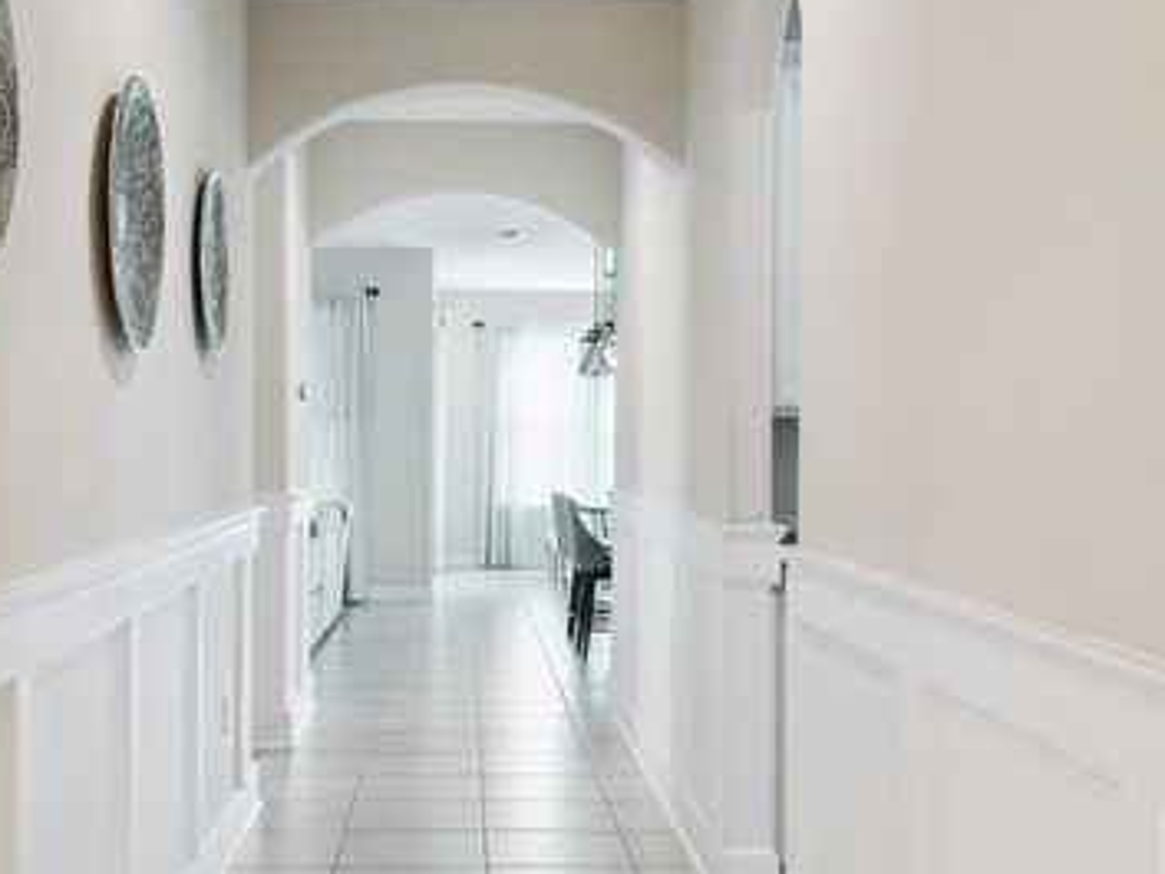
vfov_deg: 30.3
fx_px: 1616
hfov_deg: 39.5
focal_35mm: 48
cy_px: 440
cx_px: 487
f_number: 10
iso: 640
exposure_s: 1/13
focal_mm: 25
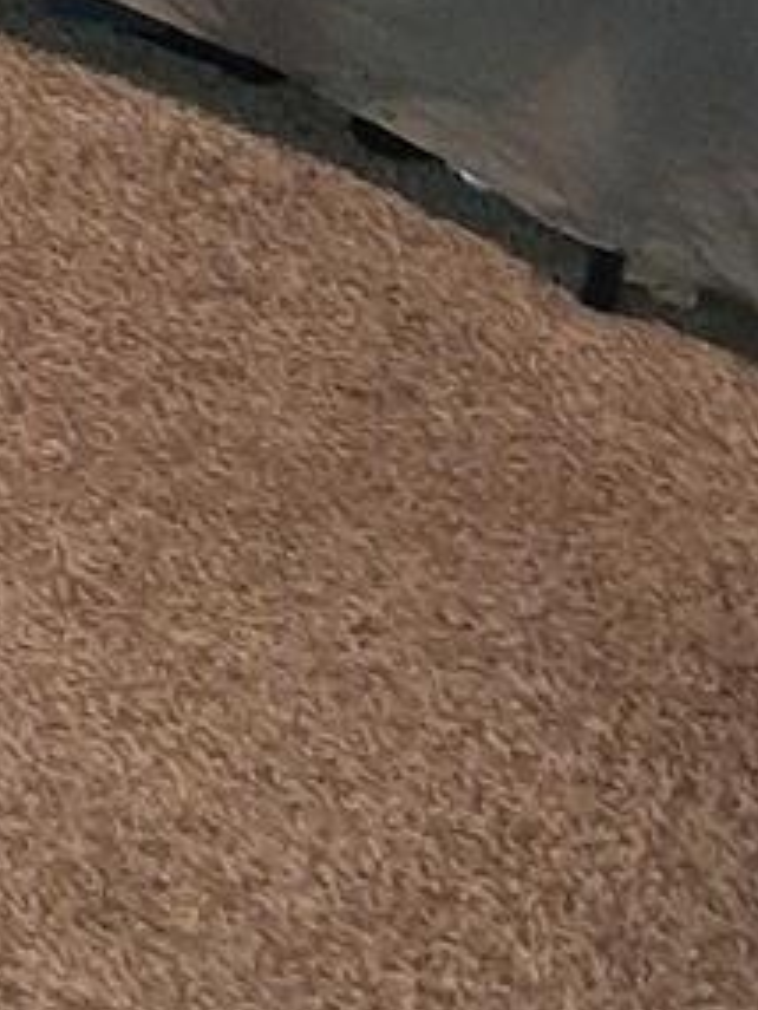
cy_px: -719
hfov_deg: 10.4
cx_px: -198
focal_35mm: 140
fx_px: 4084
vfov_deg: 13.0
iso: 400
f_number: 1.7
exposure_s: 1/20
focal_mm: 3.93
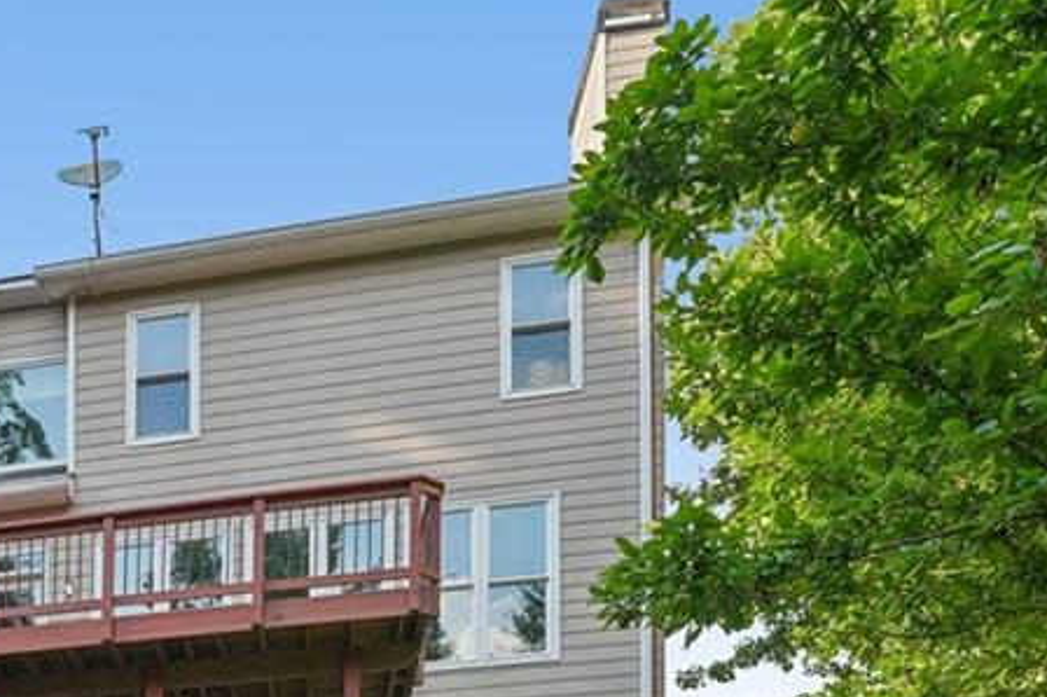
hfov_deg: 43.3
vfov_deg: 38.3
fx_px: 930
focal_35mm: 32
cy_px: 623
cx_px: -143
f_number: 8
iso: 100
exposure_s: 1/50
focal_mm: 14
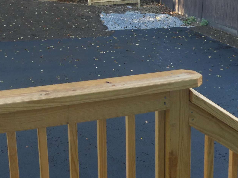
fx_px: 406
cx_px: 72
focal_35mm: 59
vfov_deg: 24.3
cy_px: 31
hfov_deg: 32.3
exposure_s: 1/60
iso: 100
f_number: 3.3
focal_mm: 4.3
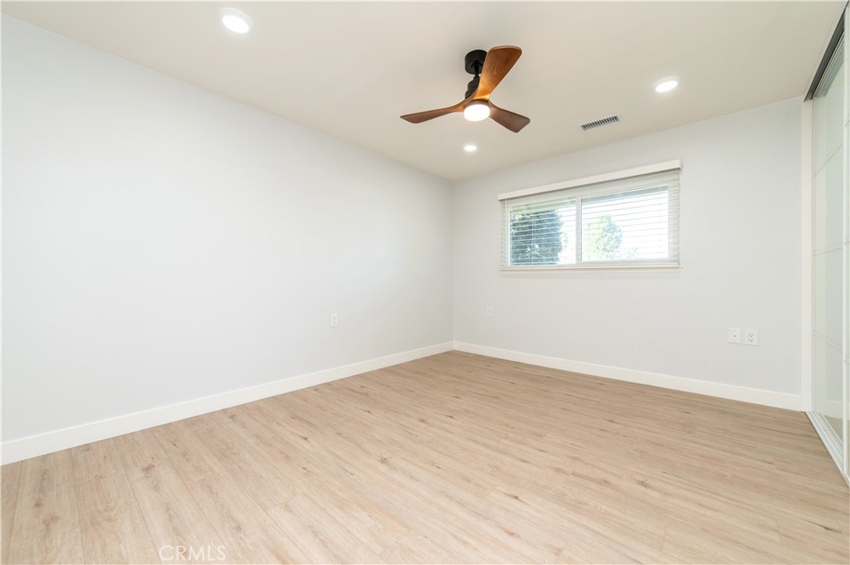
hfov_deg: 104.3
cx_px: 425
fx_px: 330
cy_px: 282
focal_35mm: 14
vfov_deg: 81.1
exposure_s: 1/60
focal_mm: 14
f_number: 4
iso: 200
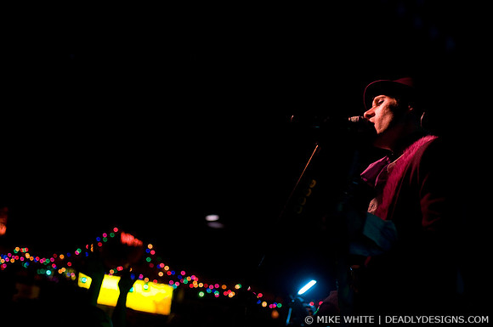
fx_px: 1190
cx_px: 246
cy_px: 164
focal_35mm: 87
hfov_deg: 23.4
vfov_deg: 15.7
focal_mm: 58
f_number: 2.8
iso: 1000
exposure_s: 1/80
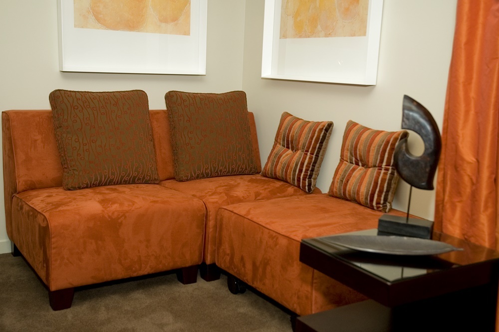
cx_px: 250
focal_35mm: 40
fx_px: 561
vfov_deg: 33.0
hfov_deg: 48.0
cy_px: 166
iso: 200
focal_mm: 27
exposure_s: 1/60
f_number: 4
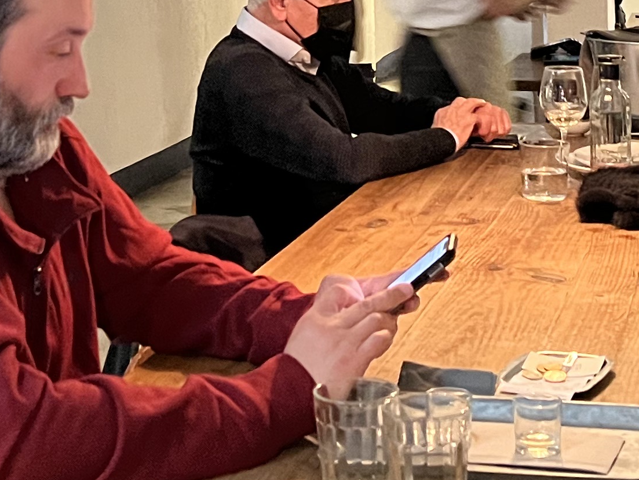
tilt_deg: +1.0
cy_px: -158
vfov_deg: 14.8
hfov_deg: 20.6
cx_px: 377
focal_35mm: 95
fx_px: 1754
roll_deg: +1.3
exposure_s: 1/25
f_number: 1.5
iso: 640
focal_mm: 5.7
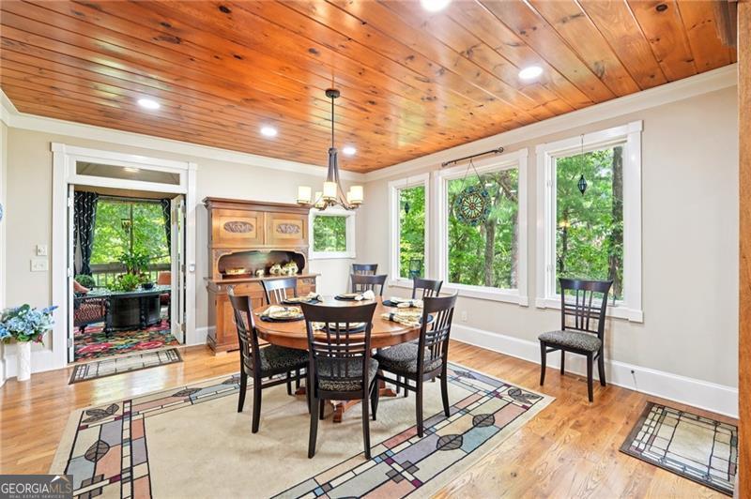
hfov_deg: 104.3
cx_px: 376
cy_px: 250
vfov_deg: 81.1
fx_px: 292
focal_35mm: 14
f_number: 8
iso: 320
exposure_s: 1/6
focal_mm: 14
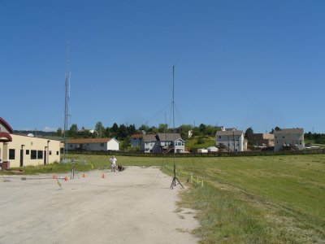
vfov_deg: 34.3
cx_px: 162
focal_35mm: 42
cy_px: 122
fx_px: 394
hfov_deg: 44.8
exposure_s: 1/500
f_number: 5.8
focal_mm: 7
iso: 80
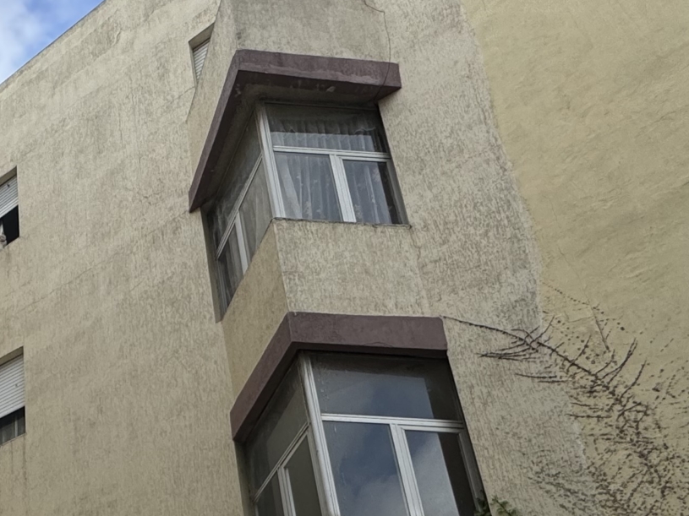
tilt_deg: +22.2
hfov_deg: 38.0
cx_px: -6
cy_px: 644
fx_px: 876
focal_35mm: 44
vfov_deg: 28.0
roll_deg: +1.0
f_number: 2.2
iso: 40
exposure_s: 1/944
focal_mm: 2.22
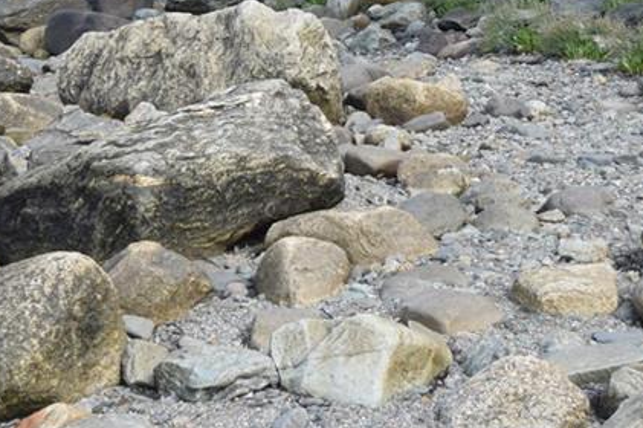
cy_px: -87
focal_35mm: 113
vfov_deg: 11.8
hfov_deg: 18.1
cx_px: 373
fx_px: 2021
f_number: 5.6
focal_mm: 31
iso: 100
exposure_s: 1/200
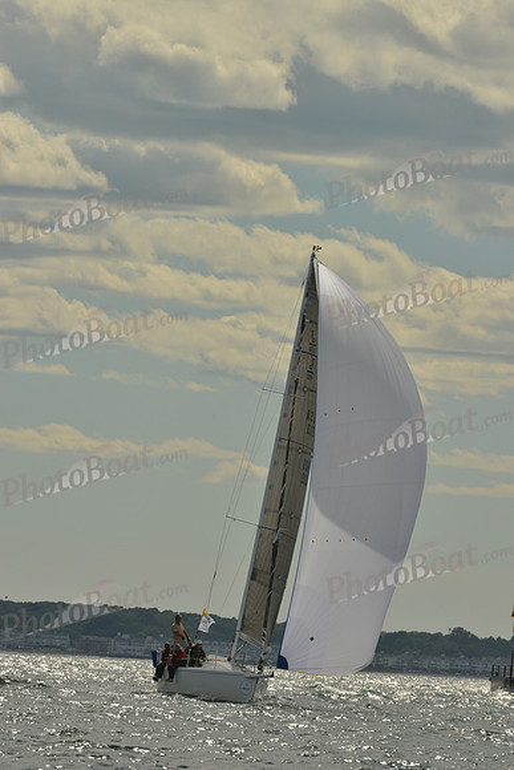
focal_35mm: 400
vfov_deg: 5.2
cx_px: 257
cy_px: 385
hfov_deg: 3.4
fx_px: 8561
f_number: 11
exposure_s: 1/1250
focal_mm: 400
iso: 400
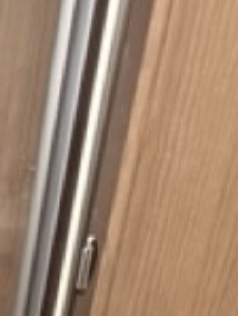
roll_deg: +1.7
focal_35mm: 60
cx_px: -221
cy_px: 269
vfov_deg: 31.0
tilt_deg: -20.5
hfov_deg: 18.0
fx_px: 549
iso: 640
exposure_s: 1/60
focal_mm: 2.22
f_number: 2.2
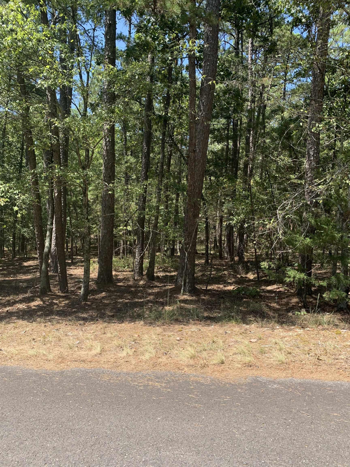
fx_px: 351
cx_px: 175
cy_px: 234
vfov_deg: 67.3
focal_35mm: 26
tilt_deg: -4.6
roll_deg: -2.8
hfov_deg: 53.1
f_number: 1.8
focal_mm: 4.25
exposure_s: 1/478
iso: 25
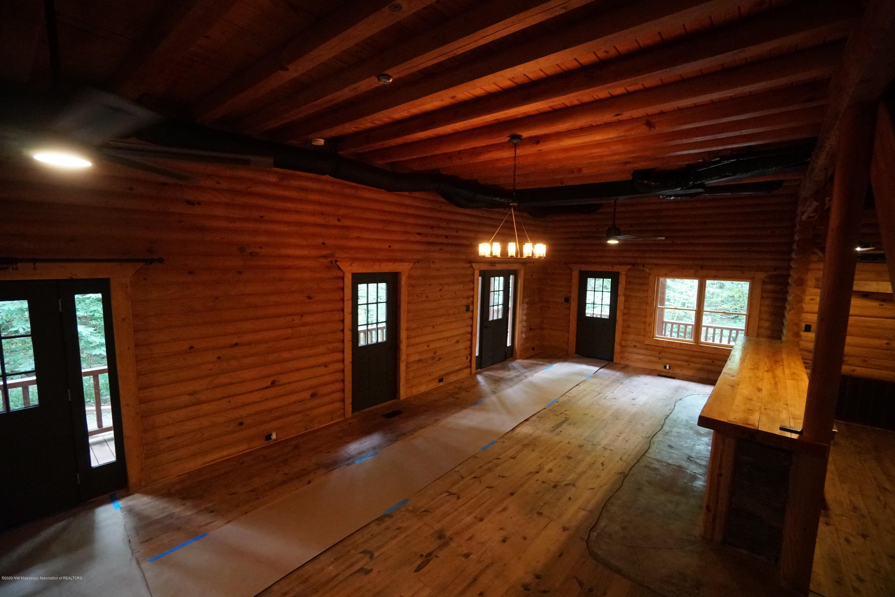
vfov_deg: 77.3
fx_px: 373
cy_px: 298
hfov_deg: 100.4
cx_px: 448
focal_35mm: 15
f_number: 4
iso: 6400
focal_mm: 10
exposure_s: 1/160
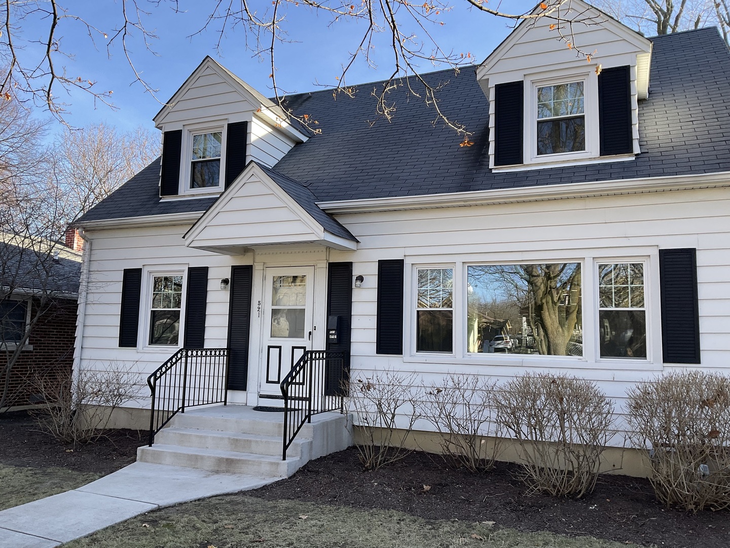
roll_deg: -2.2
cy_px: 274
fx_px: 612
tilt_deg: +6.1
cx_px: 365
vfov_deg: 48.2
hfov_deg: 61.7
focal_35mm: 29
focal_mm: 3
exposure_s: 1/320
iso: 16
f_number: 1.8
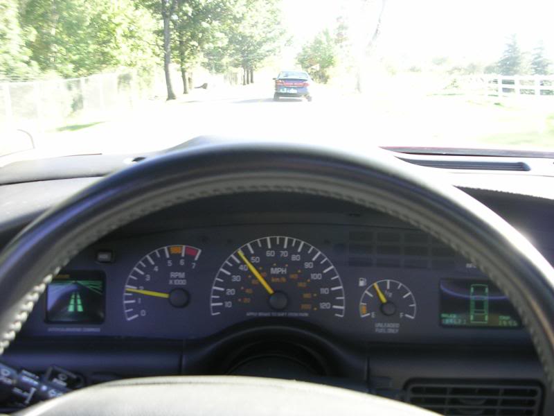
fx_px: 608
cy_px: 208
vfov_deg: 37.7
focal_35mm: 38
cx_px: 277
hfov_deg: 49.0
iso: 50
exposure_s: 1/48
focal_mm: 5.8
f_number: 2.8
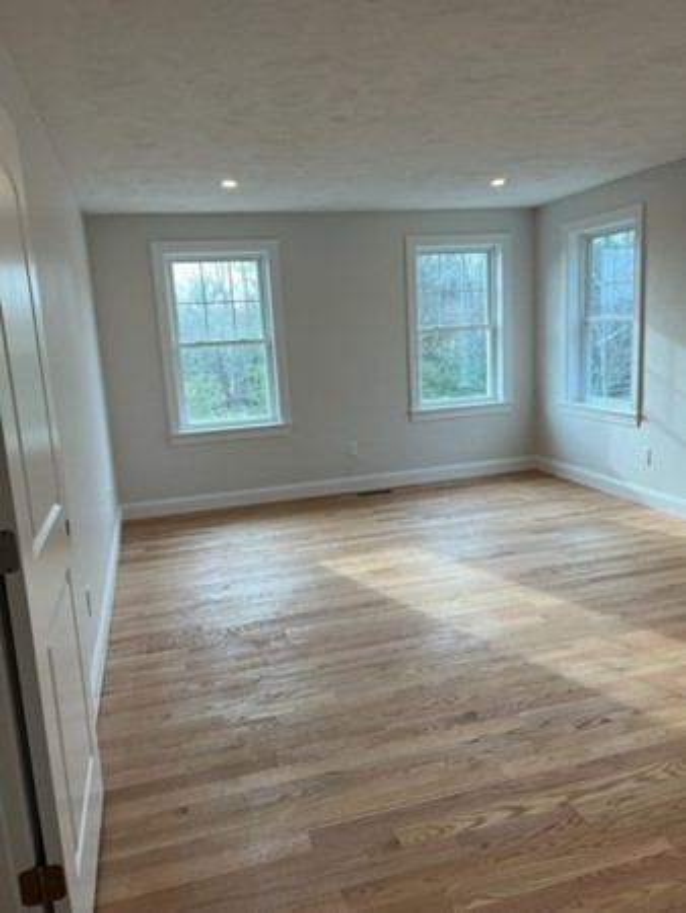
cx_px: 343
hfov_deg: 53.1
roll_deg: +4.0
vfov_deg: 67.3
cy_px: 456
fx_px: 686
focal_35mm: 26
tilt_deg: -9.4
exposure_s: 1/180
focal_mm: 5.7
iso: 40
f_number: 1.5
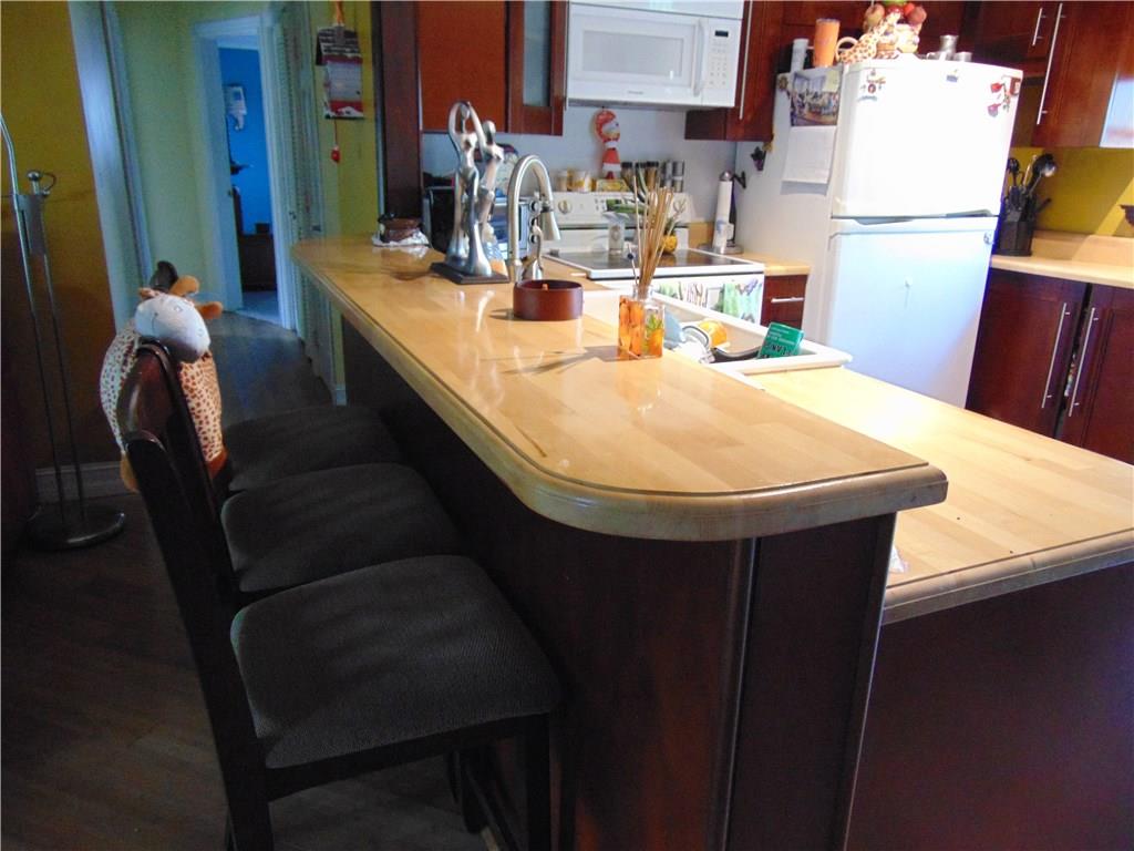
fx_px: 819
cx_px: 567
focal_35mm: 25
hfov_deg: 69.4
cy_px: 426
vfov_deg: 54.9
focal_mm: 4.5
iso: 500
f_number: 3
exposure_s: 1/20
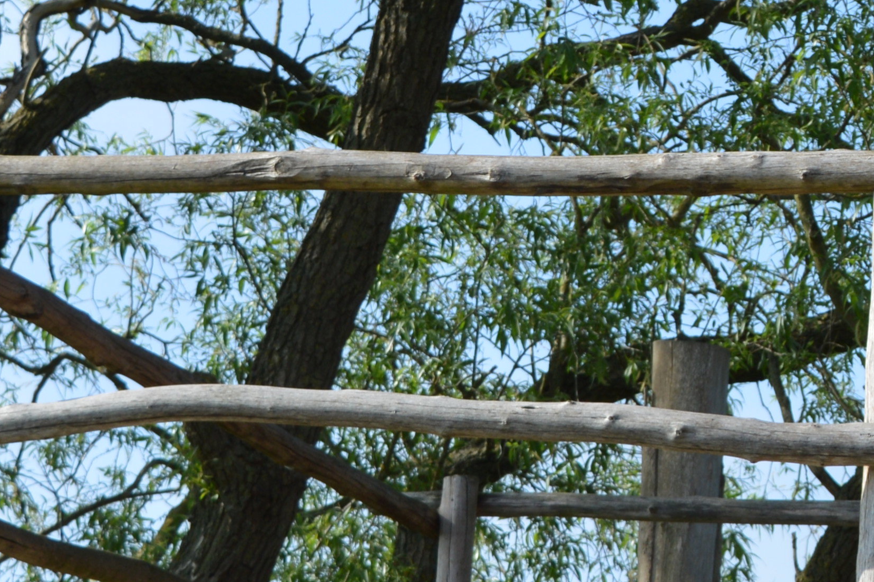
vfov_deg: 7.4
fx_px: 4488
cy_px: 101
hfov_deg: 10.9
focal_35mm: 185
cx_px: 1030
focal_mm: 34
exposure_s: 1/200
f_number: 7.1
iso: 100
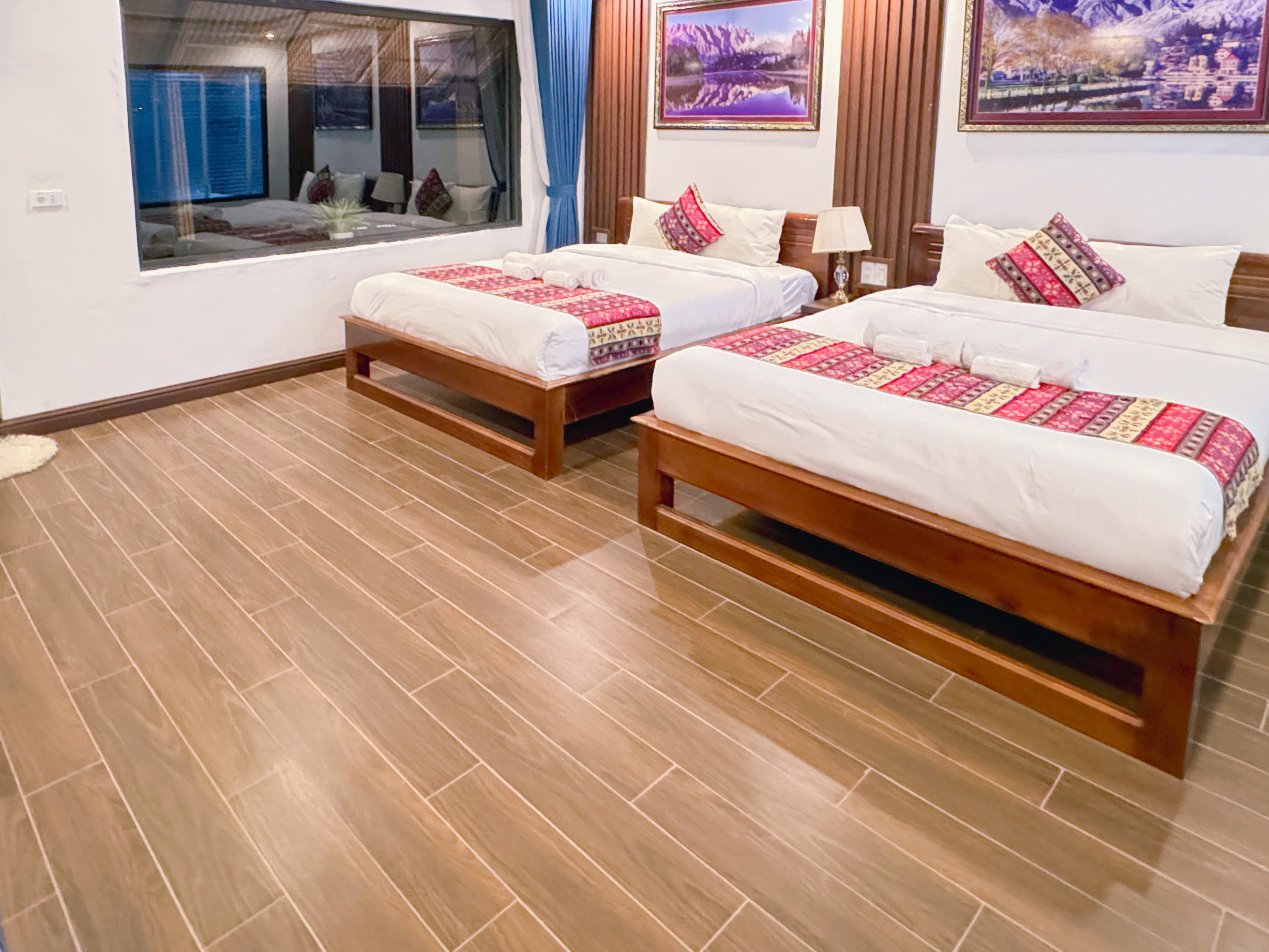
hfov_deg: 73.8
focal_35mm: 23
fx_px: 843
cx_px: 578
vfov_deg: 56.1
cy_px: 241
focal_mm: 2.22
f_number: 2.2
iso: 1600
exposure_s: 1/39
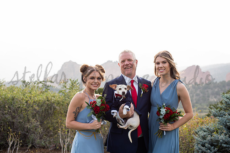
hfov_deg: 39.6
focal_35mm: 50
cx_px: 115
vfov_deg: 27.0
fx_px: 320
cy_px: 76
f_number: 4
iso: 160
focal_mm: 50
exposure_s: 1/400
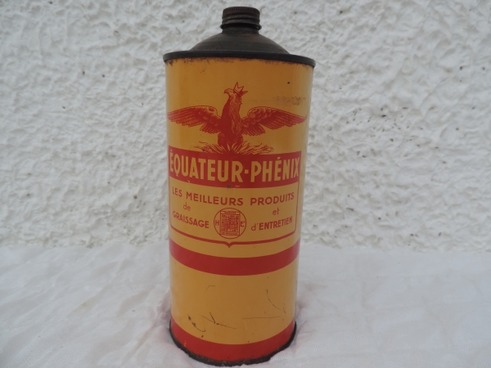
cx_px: 246
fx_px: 340
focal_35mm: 24
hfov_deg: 71.6
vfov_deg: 56.8
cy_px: 184
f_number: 3
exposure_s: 1/400
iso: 80
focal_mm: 4.3
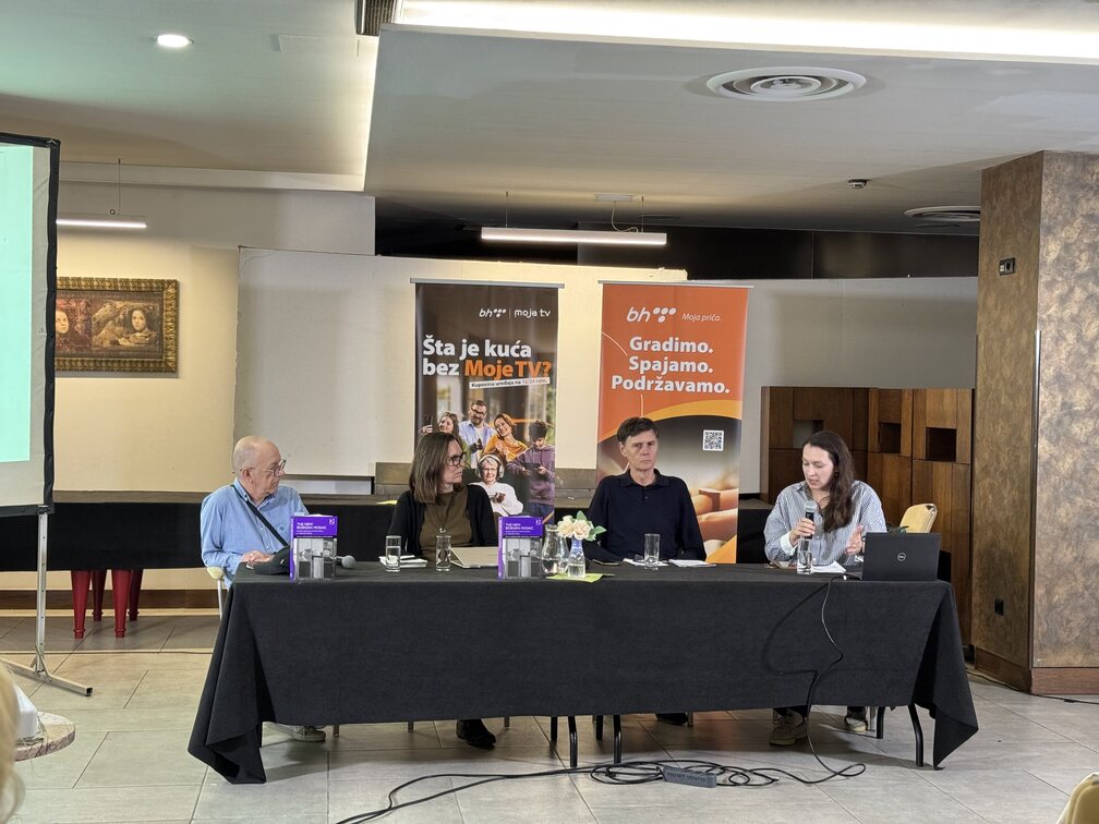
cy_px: 412
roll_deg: -0.2
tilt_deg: -0.4
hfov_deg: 39.7
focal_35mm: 48
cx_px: 550
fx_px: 1524
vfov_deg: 30.3
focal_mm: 6.76
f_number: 1.78
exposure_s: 1/33
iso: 500
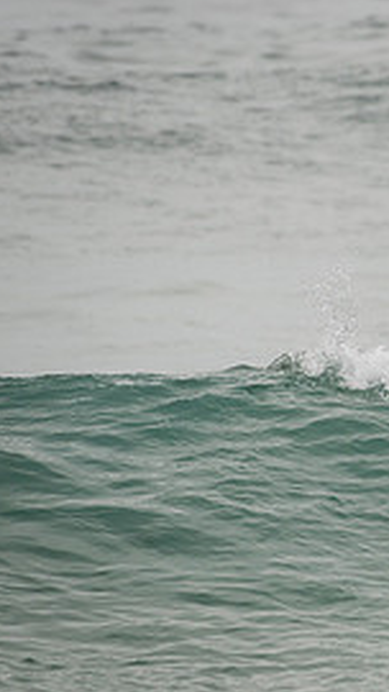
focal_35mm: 1124
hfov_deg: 1.1
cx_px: 671
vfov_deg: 1.9
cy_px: 373
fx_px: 20598
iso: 250
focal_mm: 500
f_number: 5.6
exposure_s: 1/2000
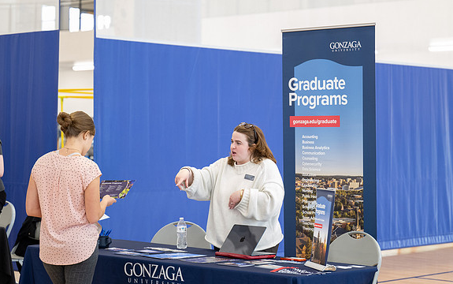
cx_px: 276
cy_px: 117
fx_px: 1124
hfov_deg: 22.7
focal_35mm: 91
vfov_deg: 14.4
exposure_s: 1/100
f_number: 2.8
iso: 2000
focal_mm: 70
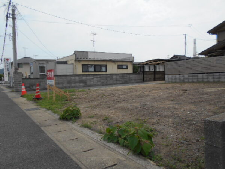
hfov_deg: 67.3
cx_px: 112
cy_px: 84
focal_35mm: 26
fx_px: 169
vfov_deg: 53.1
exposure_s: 1/1250
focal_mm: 4.6
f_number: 3.2
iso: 80
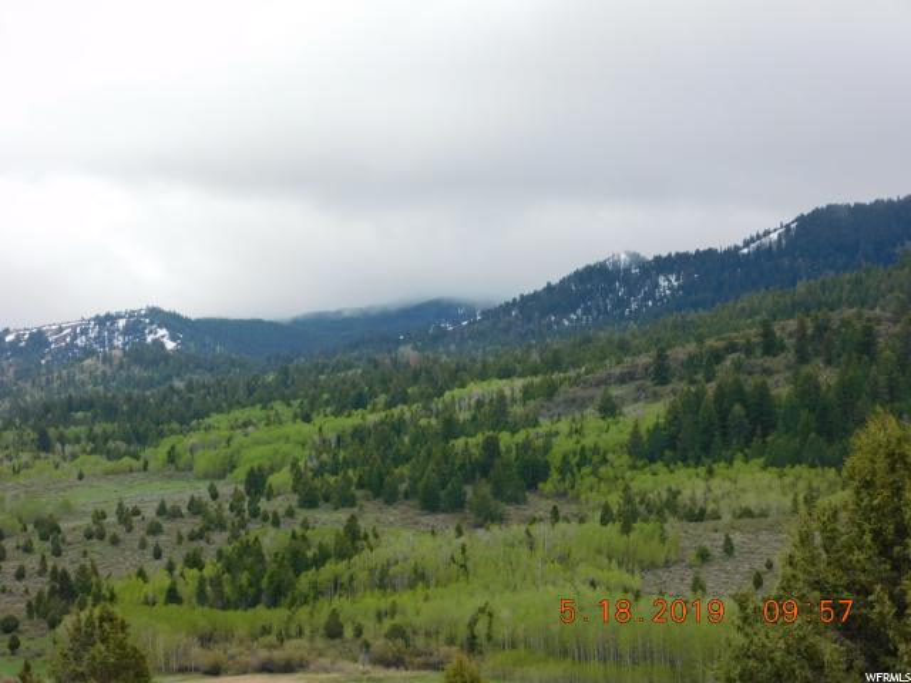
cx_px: 456
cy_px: 342
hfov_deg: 19.8
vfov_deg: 14.9
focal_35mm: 99
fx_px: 2605
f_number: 4.6
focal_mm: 17.6
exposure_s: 1/500
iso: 125
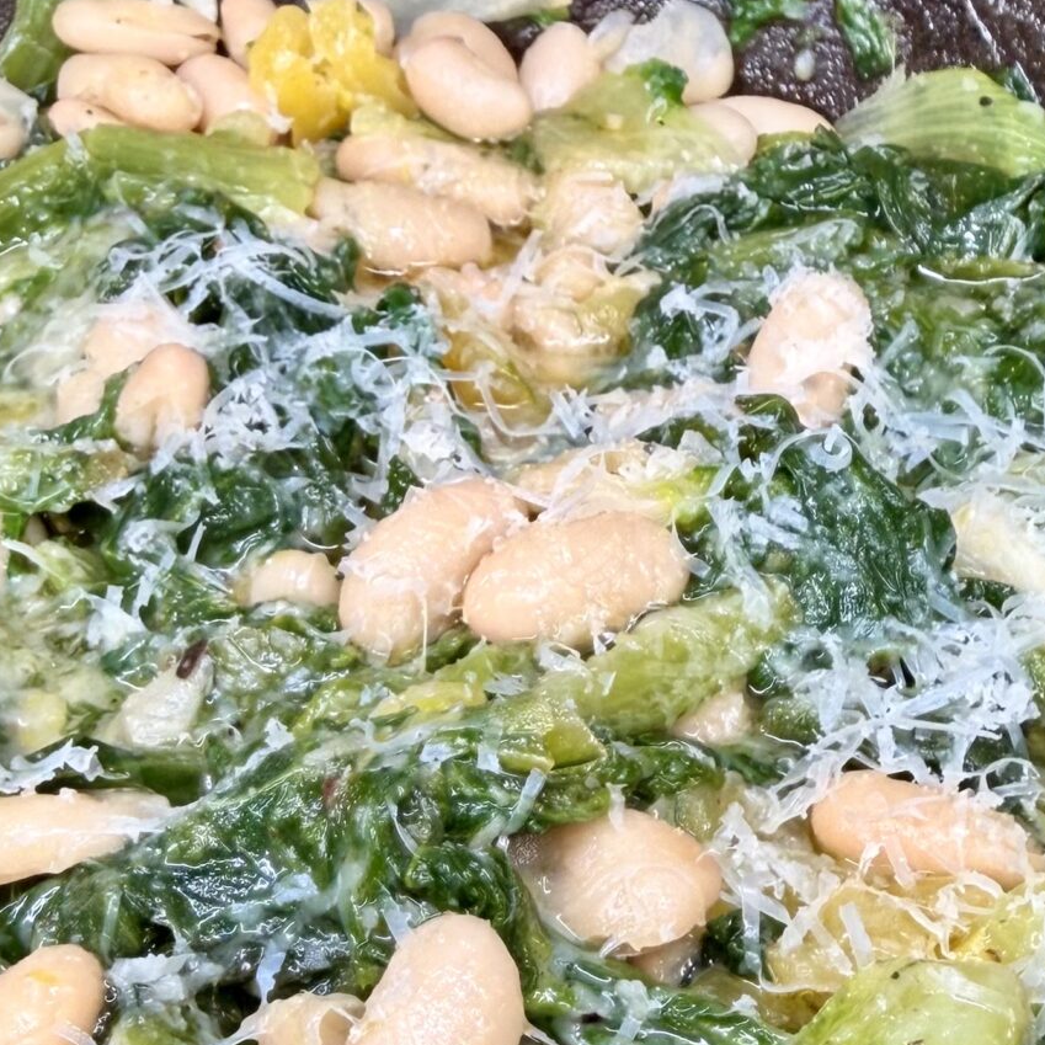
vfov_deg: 26.6
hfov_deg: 26.8
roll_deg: +1.7
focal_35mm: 64
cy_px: 758
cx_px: 384
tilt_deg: -36.2
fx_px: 2186
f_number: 2.2
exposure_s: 1/120
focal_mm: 2.22
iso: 50
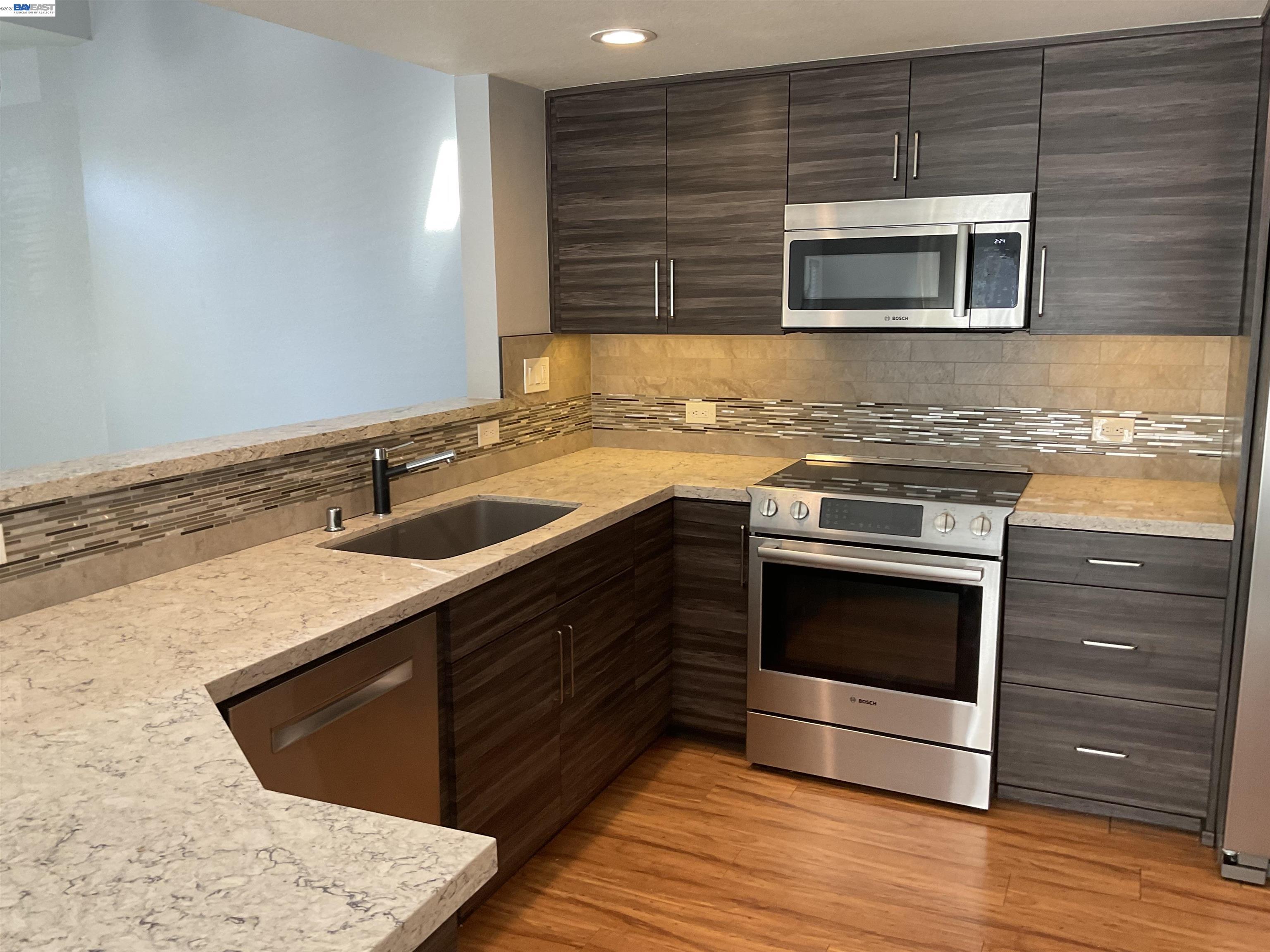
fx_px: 1064
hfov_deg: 61.7
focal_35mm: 29
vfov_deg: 48.2
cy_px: 476
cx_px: 635
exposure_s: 1/60
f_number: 1.8
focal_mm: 3
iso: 64
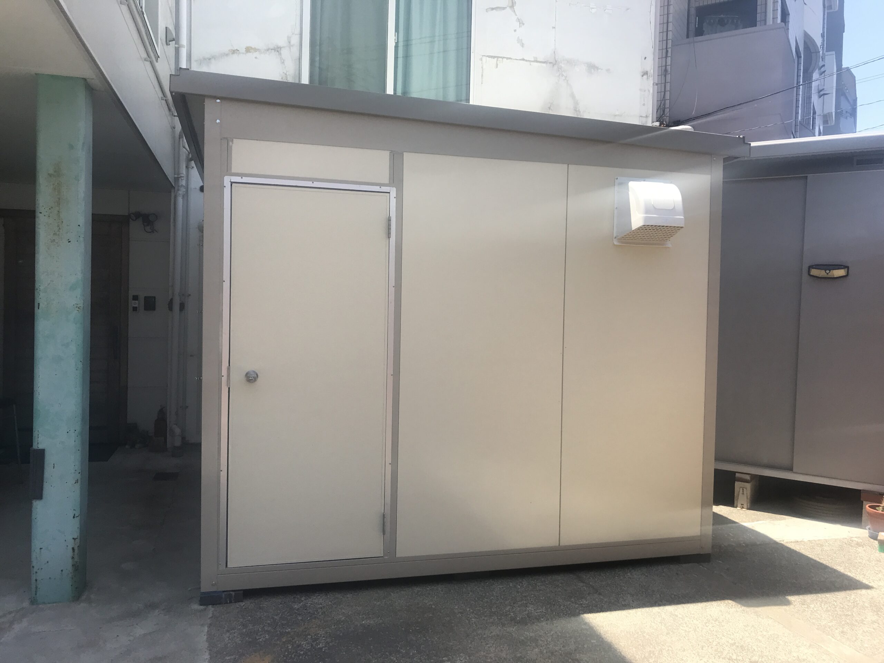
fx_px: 715
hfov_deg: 63.4
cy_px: 332
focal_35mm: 28
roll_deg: +0.8
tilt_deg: -2.1
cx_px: 442
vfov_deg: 49.7
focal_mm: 3.99
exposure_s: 1/1018
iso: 20
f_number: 1.8
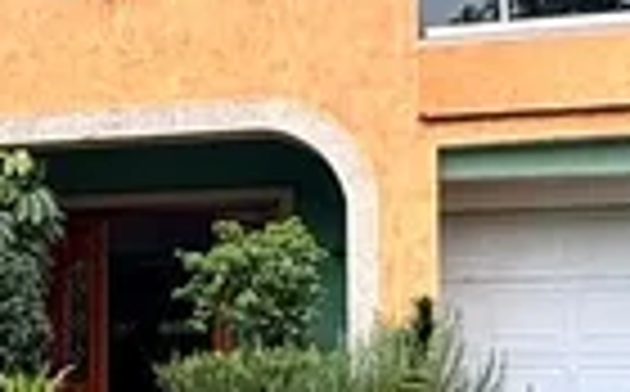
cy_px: 347
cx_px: -148
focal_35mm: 85
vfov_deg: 15.1
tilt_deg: +2.1
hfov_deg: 22.3
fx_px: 1457
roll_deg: -0.3
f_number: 2.2
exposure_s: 1/537
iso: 64
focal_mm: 2.22
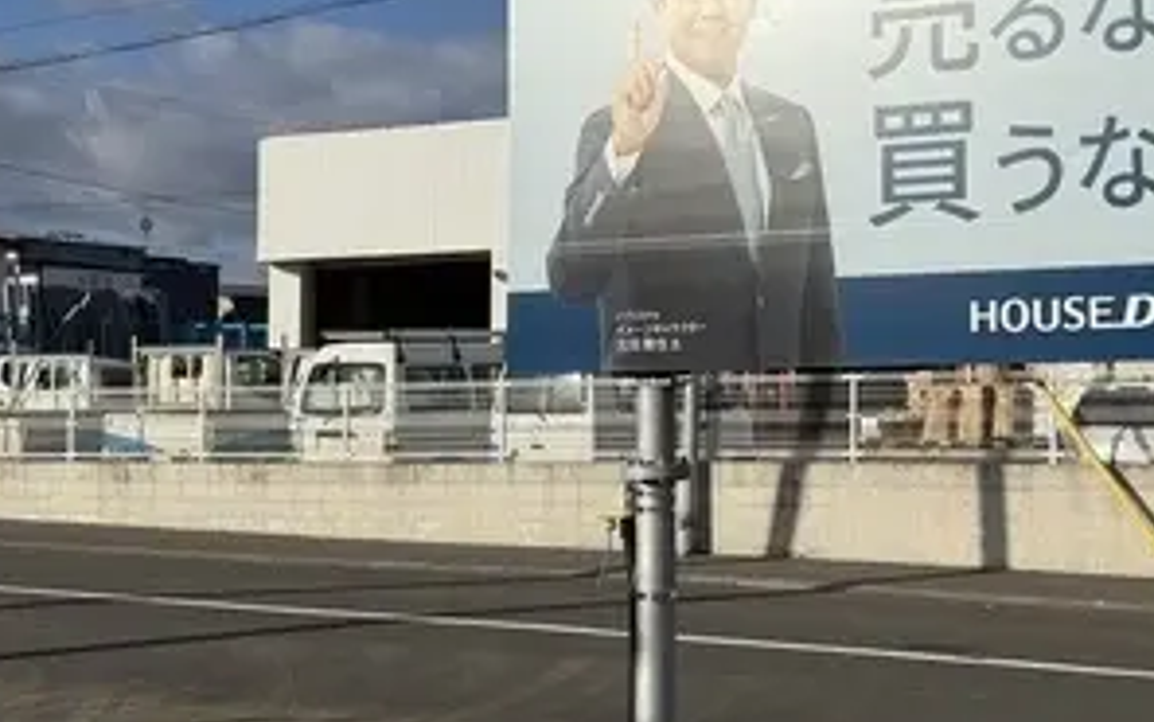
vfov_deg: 23.5
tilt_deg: +3.5
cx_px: 986
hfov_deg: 35.2
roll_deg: +0.3
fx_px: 1730
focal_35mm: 55
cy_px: 277
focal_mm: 6.76
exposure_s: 1/14286
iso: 50
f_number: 1.78
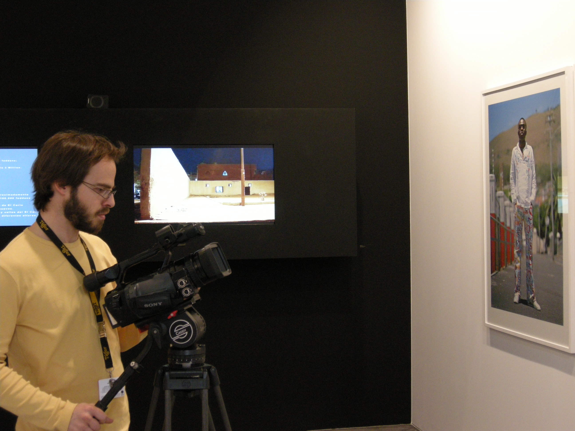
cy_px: 216
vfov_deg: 24.4
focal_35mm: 60
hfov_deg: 32.2
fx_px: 997
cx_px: 288
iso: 400
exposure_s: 1/41.4
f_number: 3.5
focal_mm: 12.9
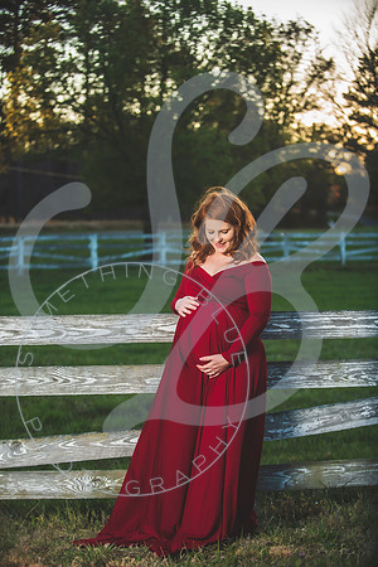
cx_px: 189
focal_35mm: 70
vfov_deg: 28.8
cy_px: 284
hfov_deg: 19.5
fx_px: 1102
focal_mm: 70
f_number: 2.8
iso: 100
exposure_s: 1/250
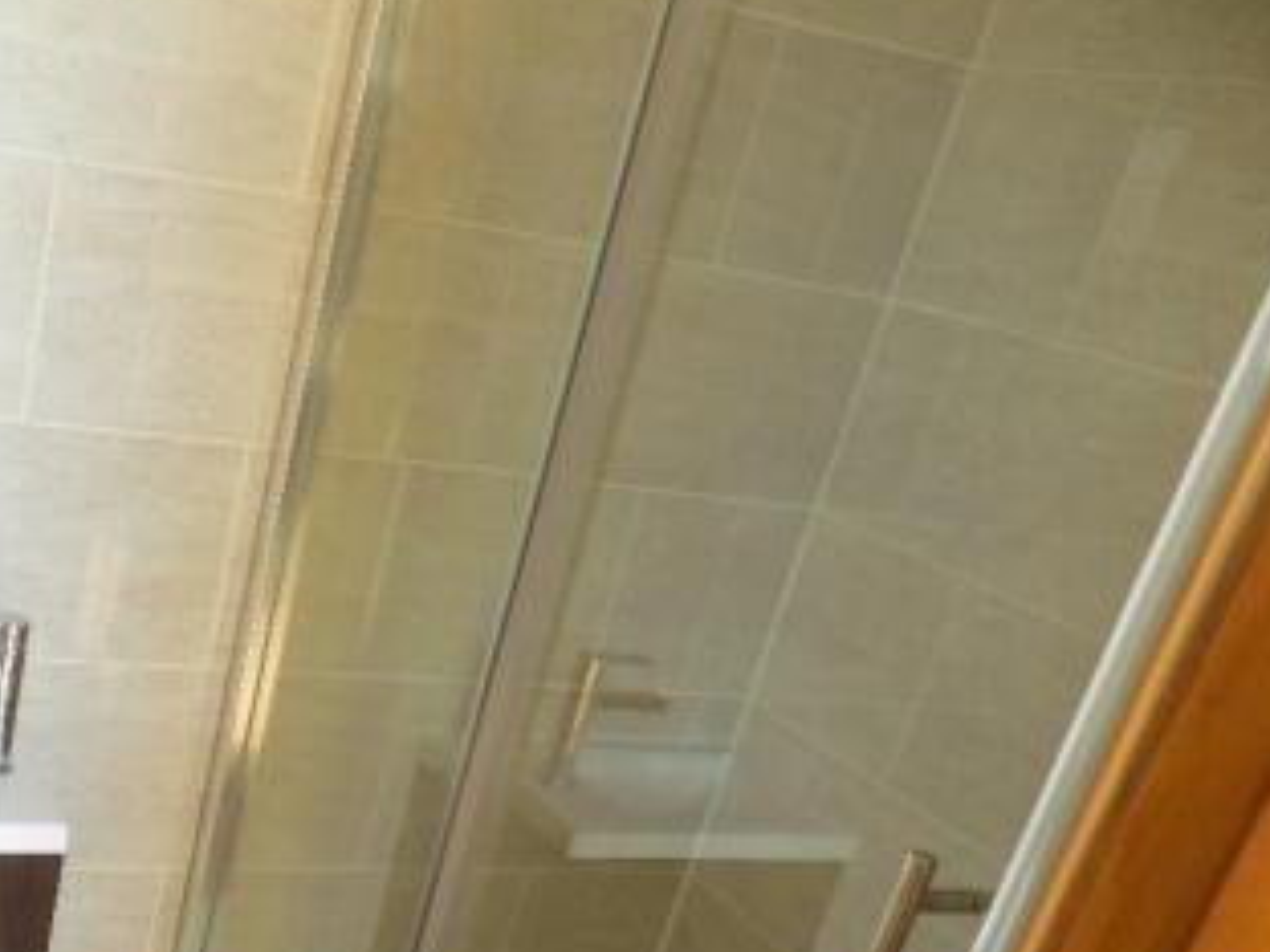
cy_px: 795
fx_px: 1578
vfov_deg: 32.4
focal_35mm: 43
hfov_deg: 40.6
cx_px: 132
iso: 100
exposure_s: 1/30
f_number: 3.1
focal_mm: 4
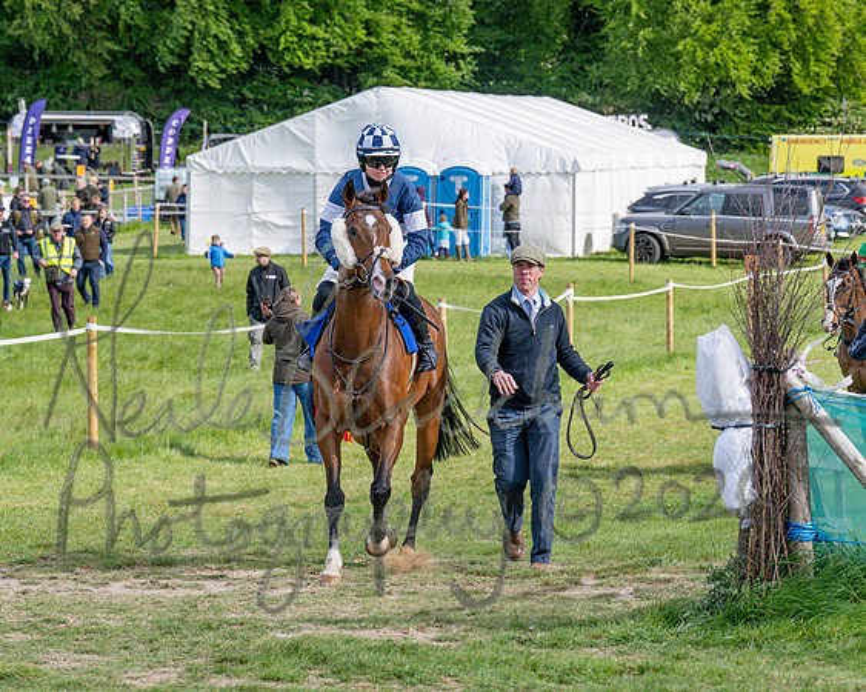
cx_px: 423
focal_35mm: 163
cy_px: 303
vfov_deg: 9.5
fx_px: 4184
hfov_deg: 11.8
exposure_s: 1/2500
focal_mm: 86
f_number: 4.5
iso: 400
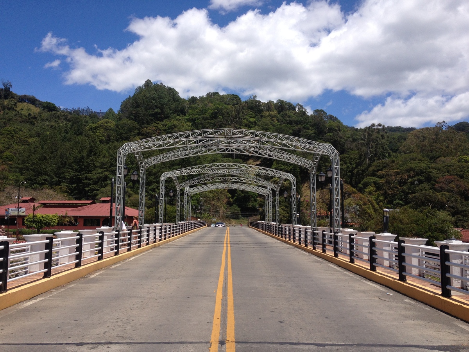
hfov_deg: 52.6
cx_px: 234
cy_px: 176
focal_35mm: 35
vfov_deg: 40.7
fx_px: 474
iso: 50
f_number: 2.4
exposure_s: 1/2304
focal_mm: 4.28
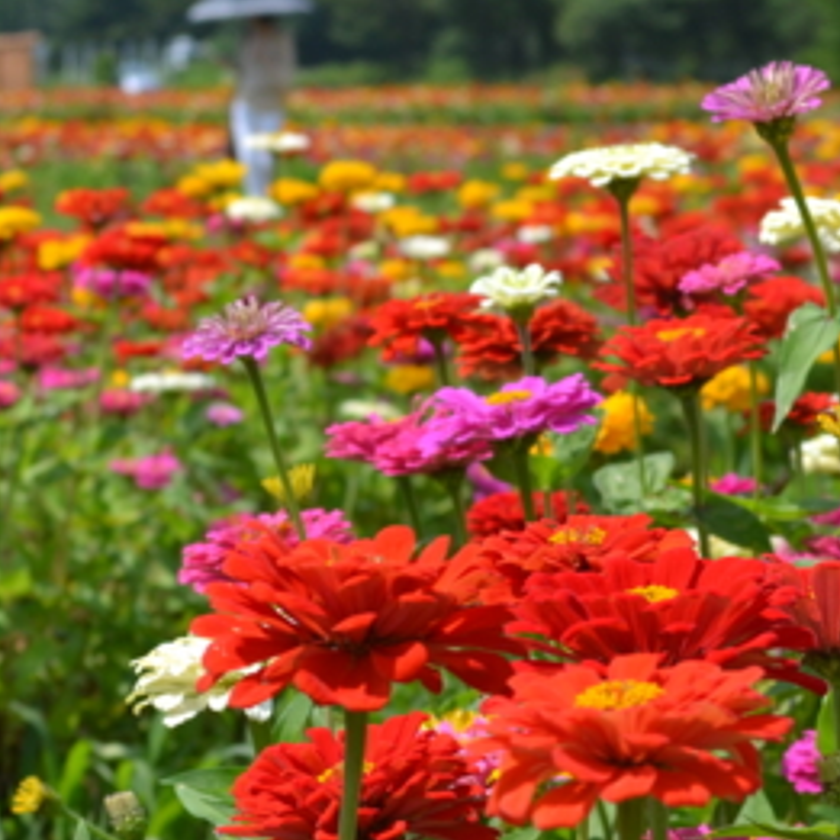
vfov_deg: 9.7
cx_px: 203
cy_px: 494
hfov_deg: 9.7
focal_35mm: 180
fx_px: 4942
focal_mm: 46
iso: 100
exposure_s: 1/250
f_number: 8
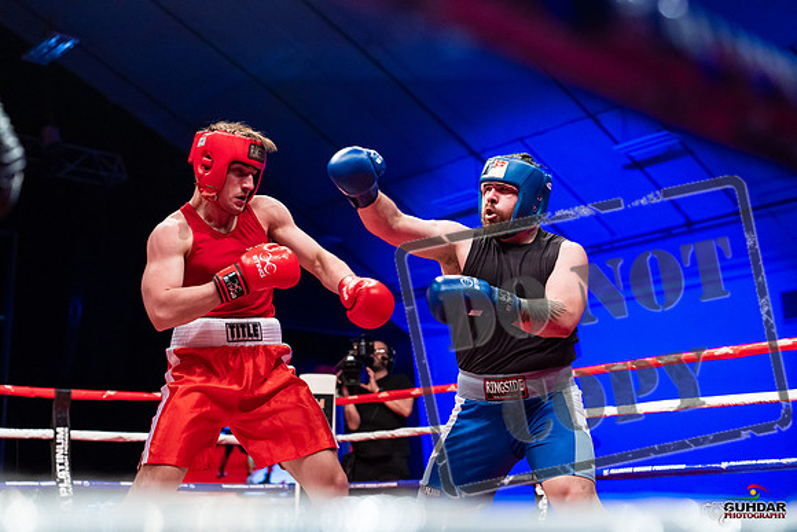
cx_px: 398
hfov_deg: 39.6
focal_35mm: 50
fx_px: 1107
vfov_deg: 27.0
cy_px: 266
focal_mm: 50
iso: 4000
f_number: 3.2
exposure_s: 1/1000
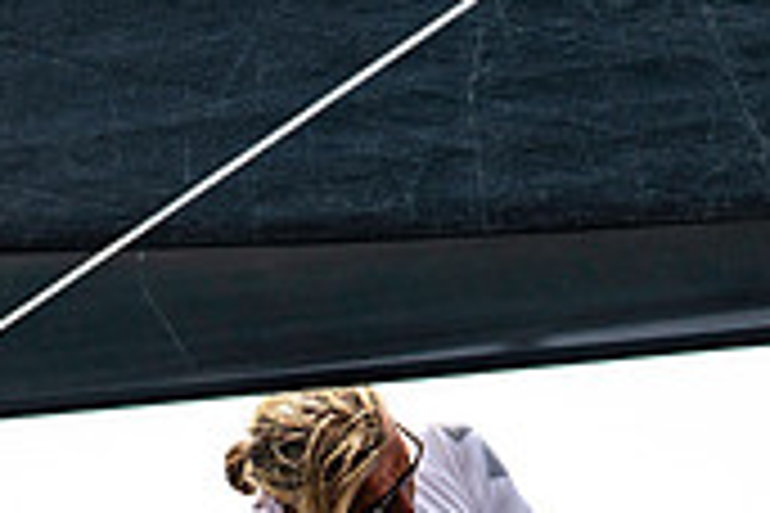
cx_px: 320
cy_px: 752
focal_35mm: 2039
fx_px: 43609
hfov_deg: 1.0
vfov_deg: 0.7
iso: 400
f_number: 5
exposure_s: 1/2000
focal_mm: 600
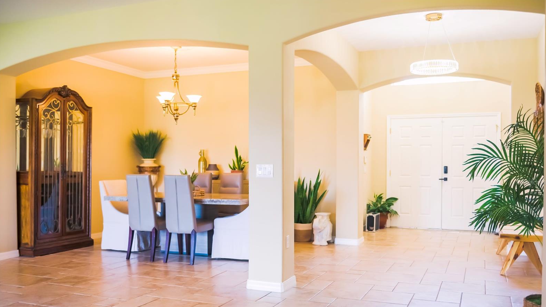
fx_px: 492
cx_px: 276
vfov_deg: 34.5
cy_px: 182
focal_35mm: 34
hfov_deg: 58.0
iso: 800
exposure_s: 1/160
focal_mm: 32
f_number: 2.8
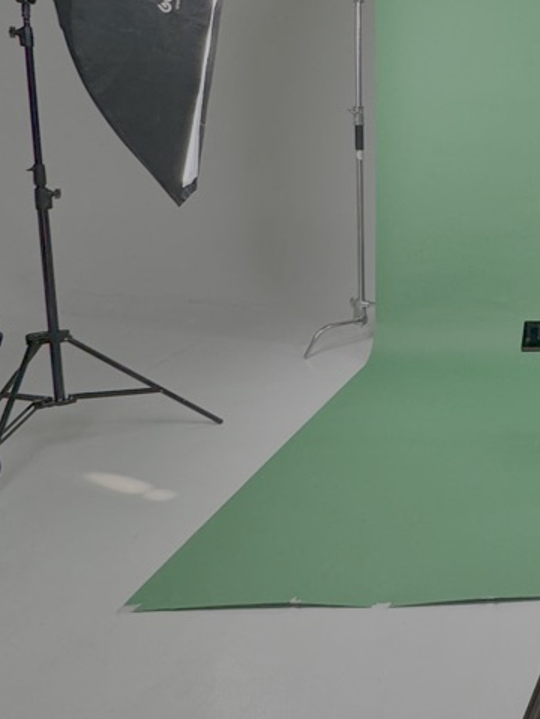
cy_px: 202
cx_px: 704
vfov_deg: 43.7
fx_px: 874
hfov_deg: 28.2
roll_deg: -2.6
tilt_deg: -12.0
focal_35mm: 42
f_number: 2.2
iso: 64
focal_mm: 2.22
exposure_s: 1/99
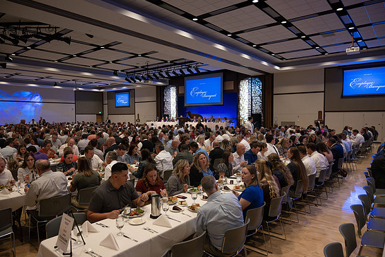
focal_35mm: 25
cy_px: 130
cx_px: 194
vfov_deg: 51.3
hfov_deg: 71.5
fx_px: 267
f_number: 4
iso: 3200
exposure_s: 1/200
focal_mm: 24
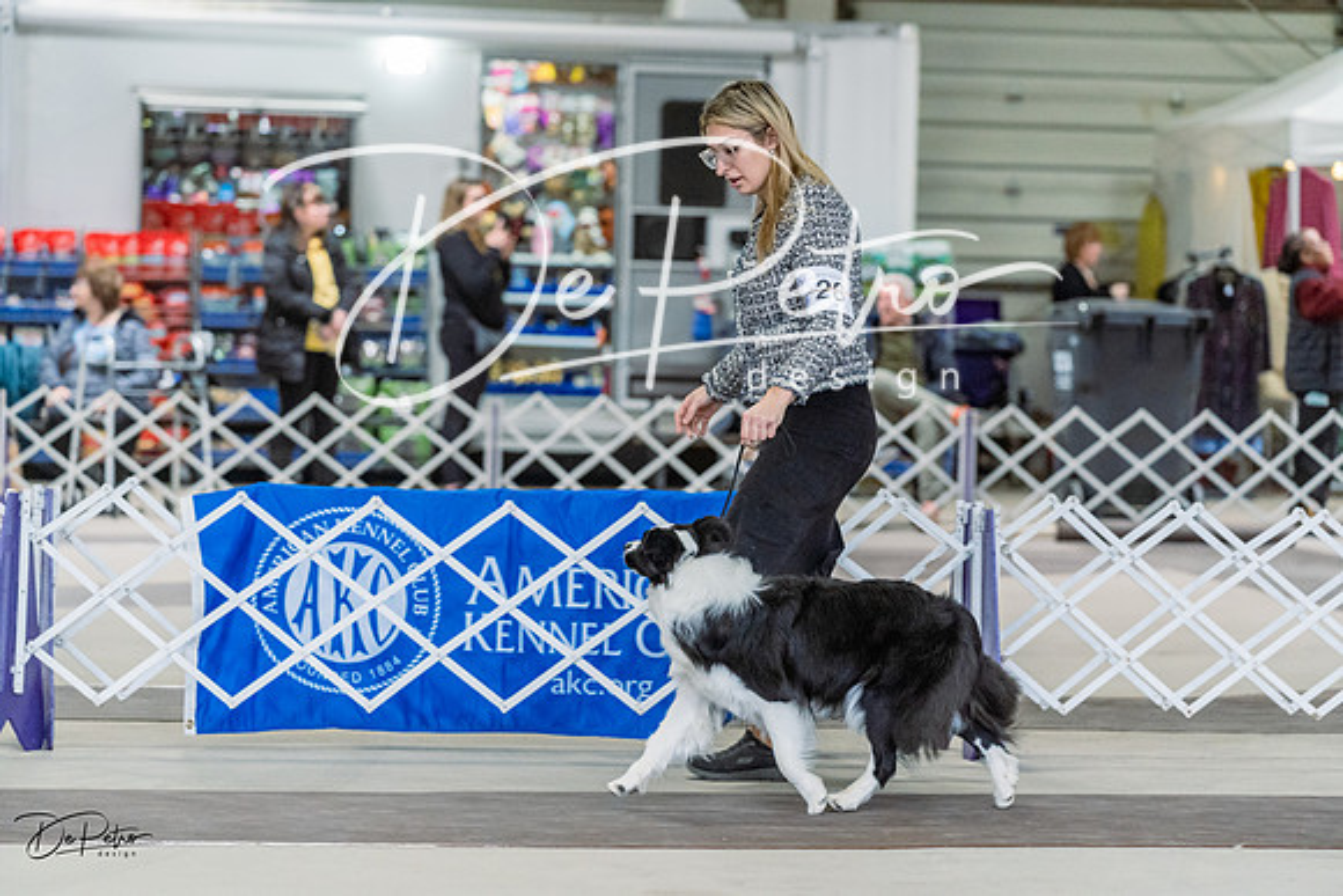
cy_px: 448
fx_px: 5112
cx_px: 672
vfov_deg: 10.0
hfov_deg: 15.0
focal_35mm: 137
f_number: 4
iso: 6400
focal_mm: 137
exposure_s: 1/400
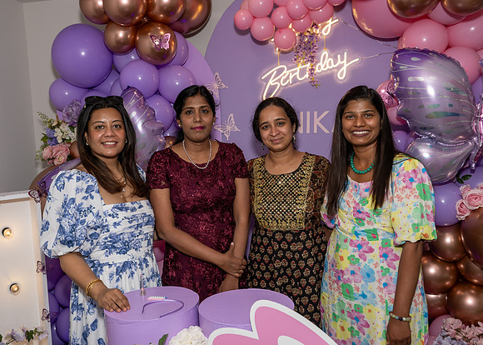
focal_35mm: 33
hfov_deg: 56.4
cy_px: 165
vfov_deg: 41.9
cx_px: 230
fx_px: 450
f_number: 8
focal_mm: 20
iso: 500
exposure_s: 1/250
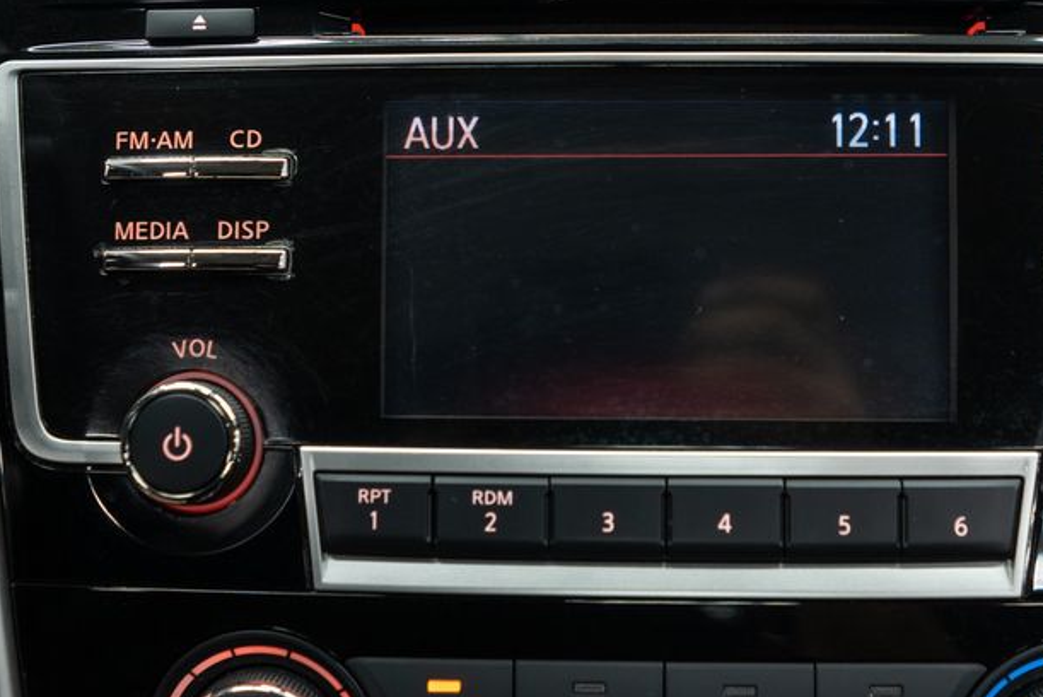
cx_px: 536
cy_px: 354
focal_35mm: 44
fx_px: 1275
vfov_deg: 30.5
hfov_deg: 44.5
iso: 1250
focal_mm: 28
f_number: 3.2
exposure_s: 1/60
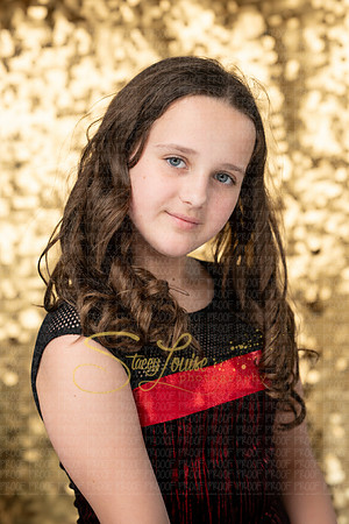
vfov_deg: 23.9
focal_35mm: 85
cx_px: 174
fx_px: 1236
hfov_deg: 16.1
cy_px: 262
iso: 1250
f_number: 3.5
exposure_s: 1/640
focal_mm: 85
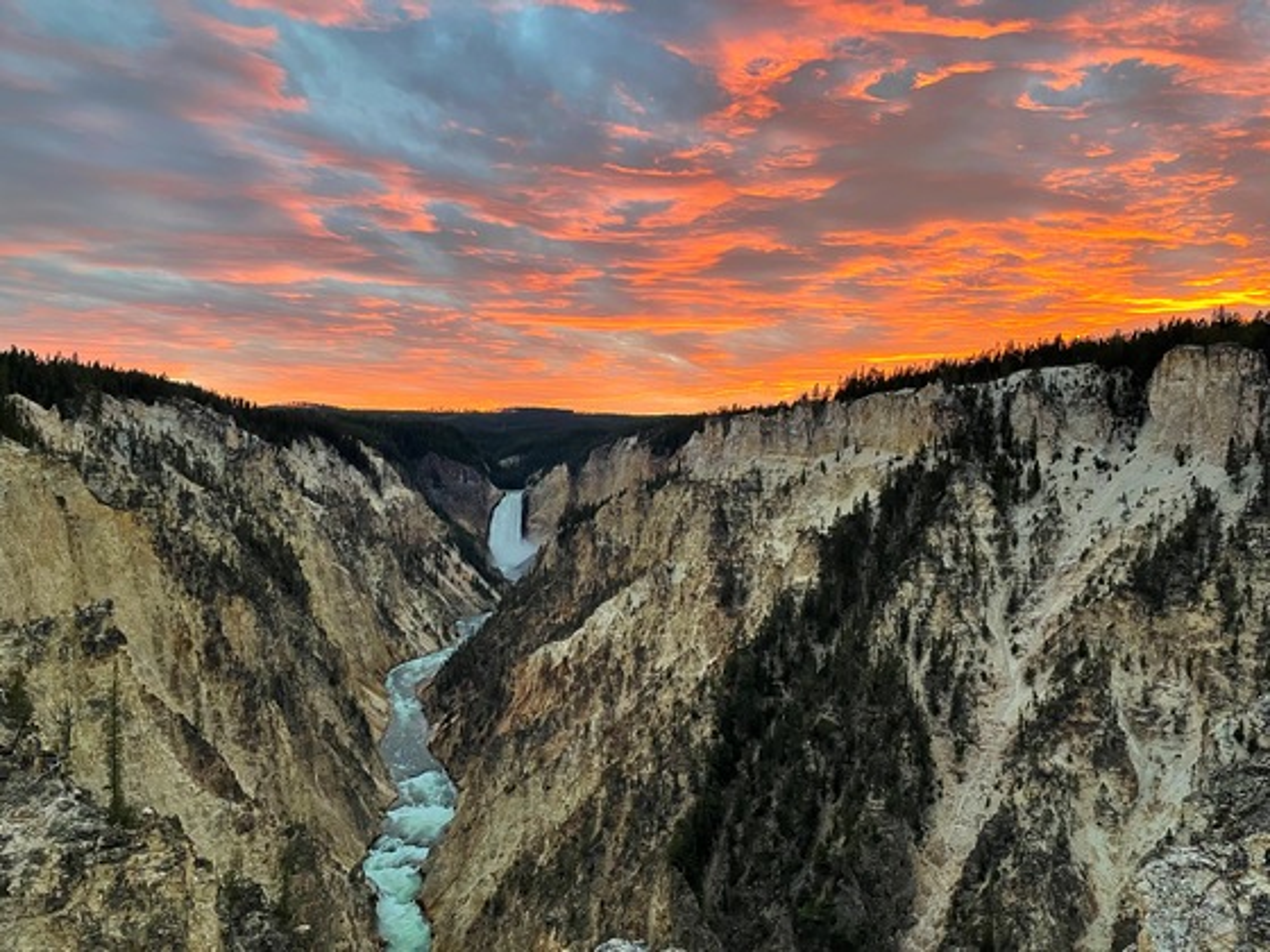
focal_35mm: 26
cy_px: 476
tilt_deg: -0.5
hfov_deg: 67.3
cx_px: 635
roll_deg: -2.0
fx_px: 954
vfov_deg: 53.1
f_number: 1.6
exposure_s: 1/60
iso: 125
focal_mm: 4.2
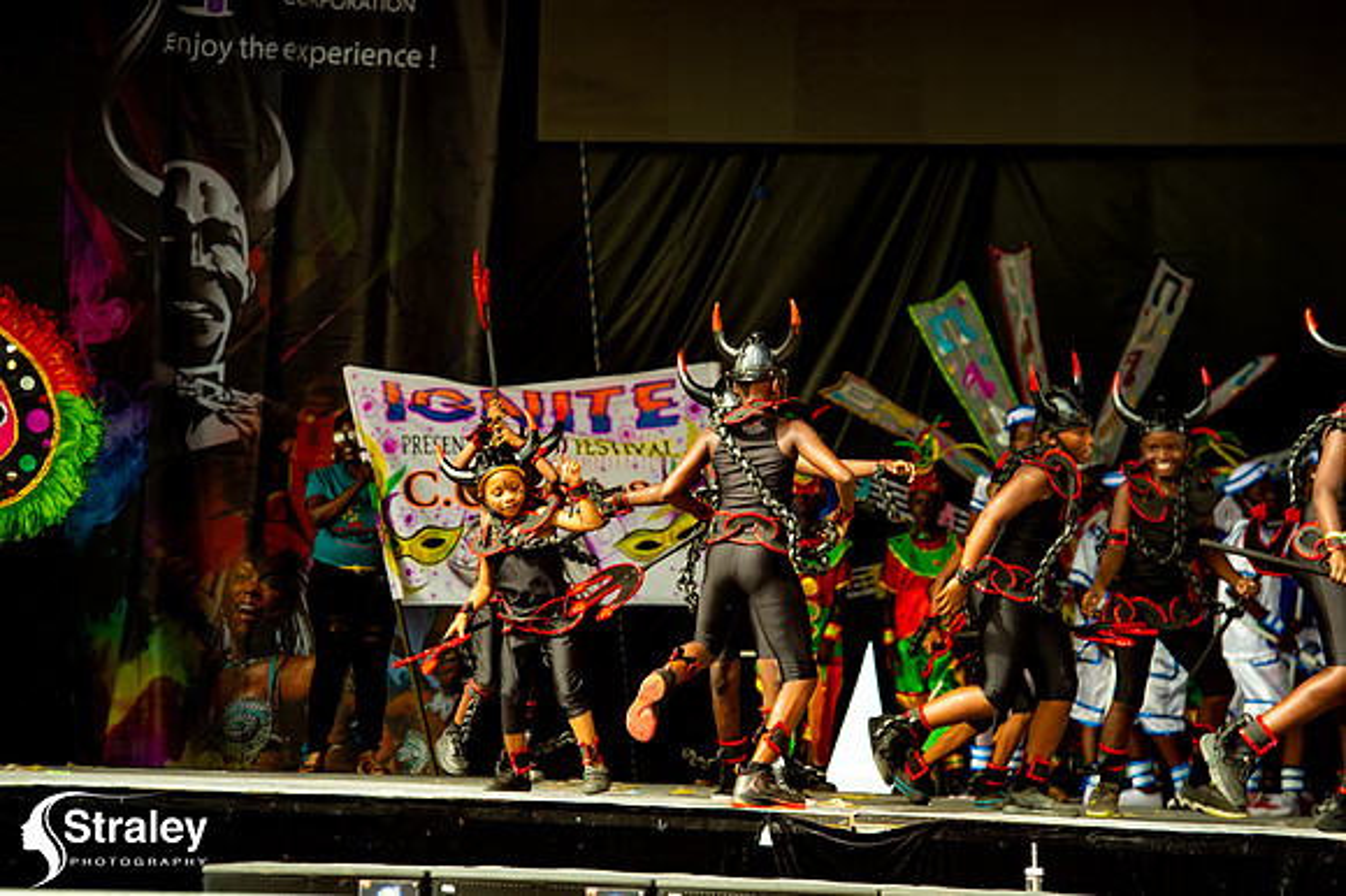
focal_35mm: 170
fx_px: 6352
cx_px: 673
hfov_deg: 12.1
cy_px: 448
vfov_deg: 8.1
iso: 160
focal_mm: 170
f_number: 5.6
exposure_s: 1/200
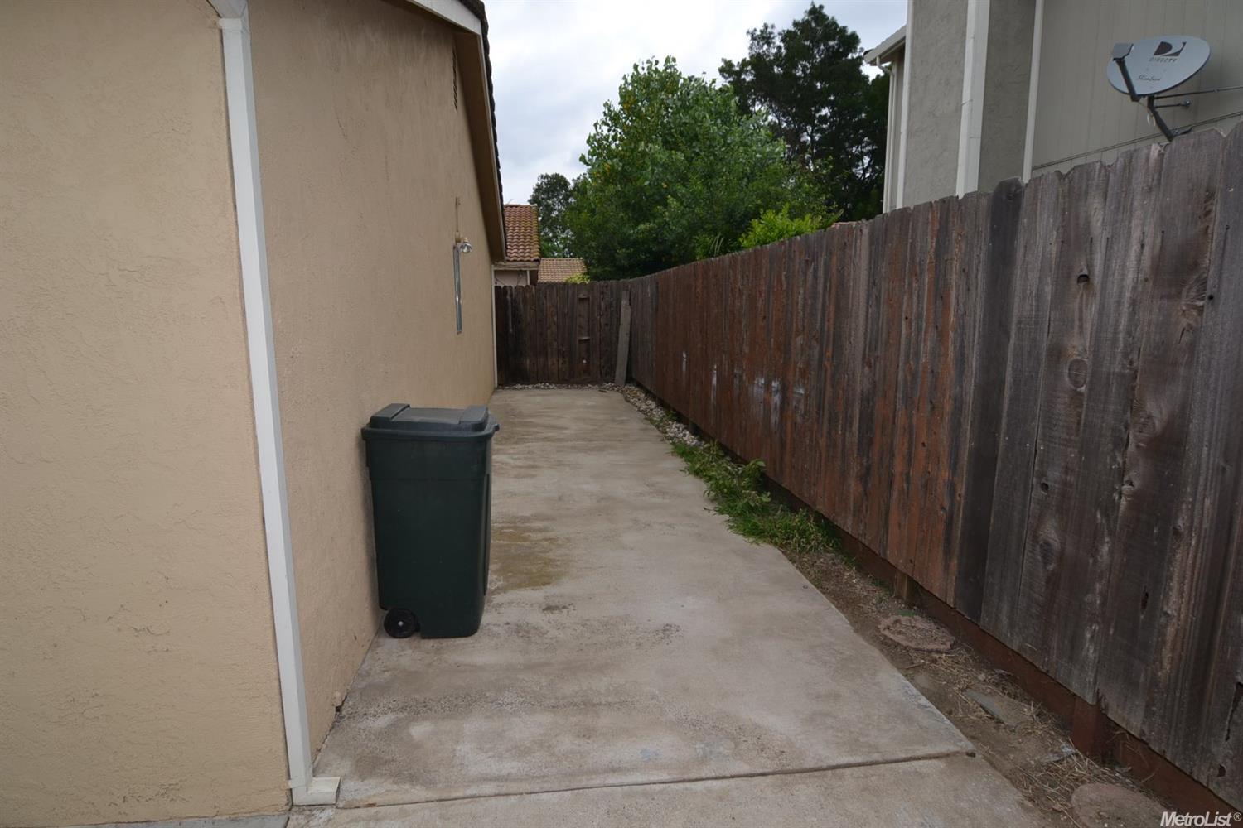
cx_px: 622
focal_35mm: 18
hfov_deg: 90.0
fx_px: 621
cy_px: 414
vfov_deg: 67.4
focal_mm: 12
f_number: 8
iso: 100
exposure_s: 1/200
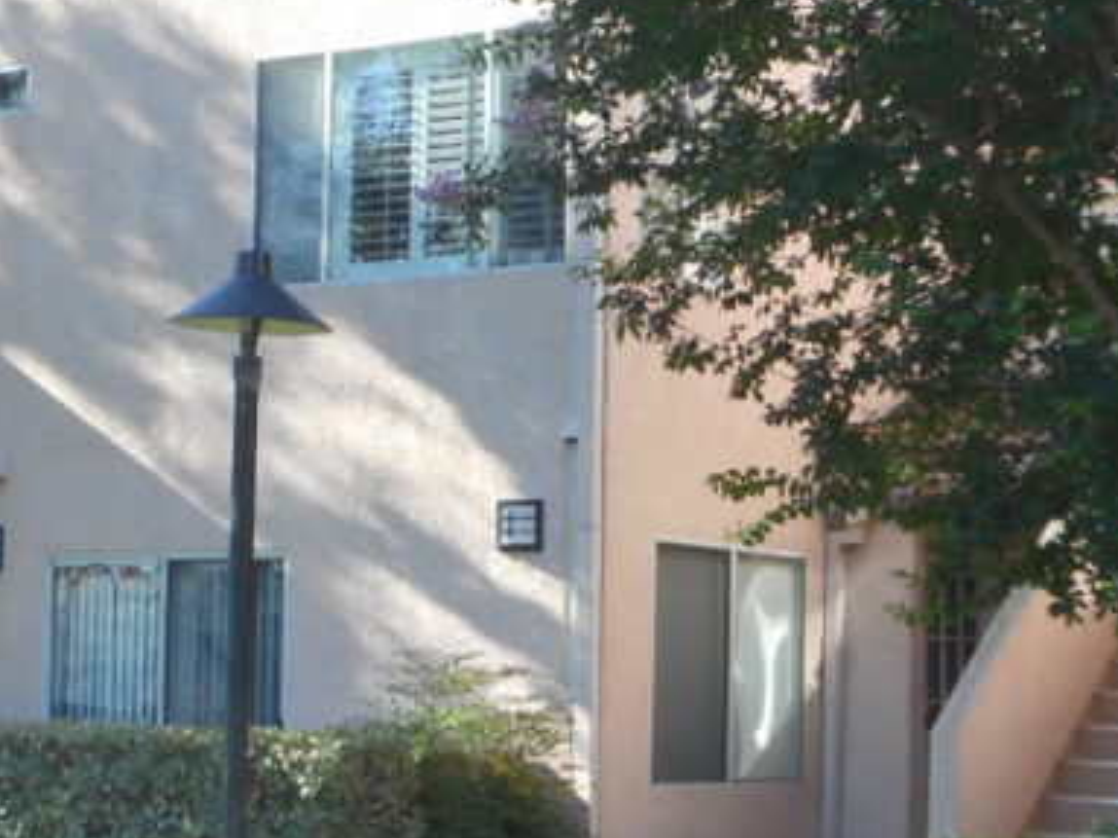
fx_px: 2938
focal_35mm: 91
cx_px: 461
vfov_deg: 16.2
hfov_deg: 21.5
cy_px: 473
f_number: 4.2
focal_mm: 6
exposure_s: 1/125
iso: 80
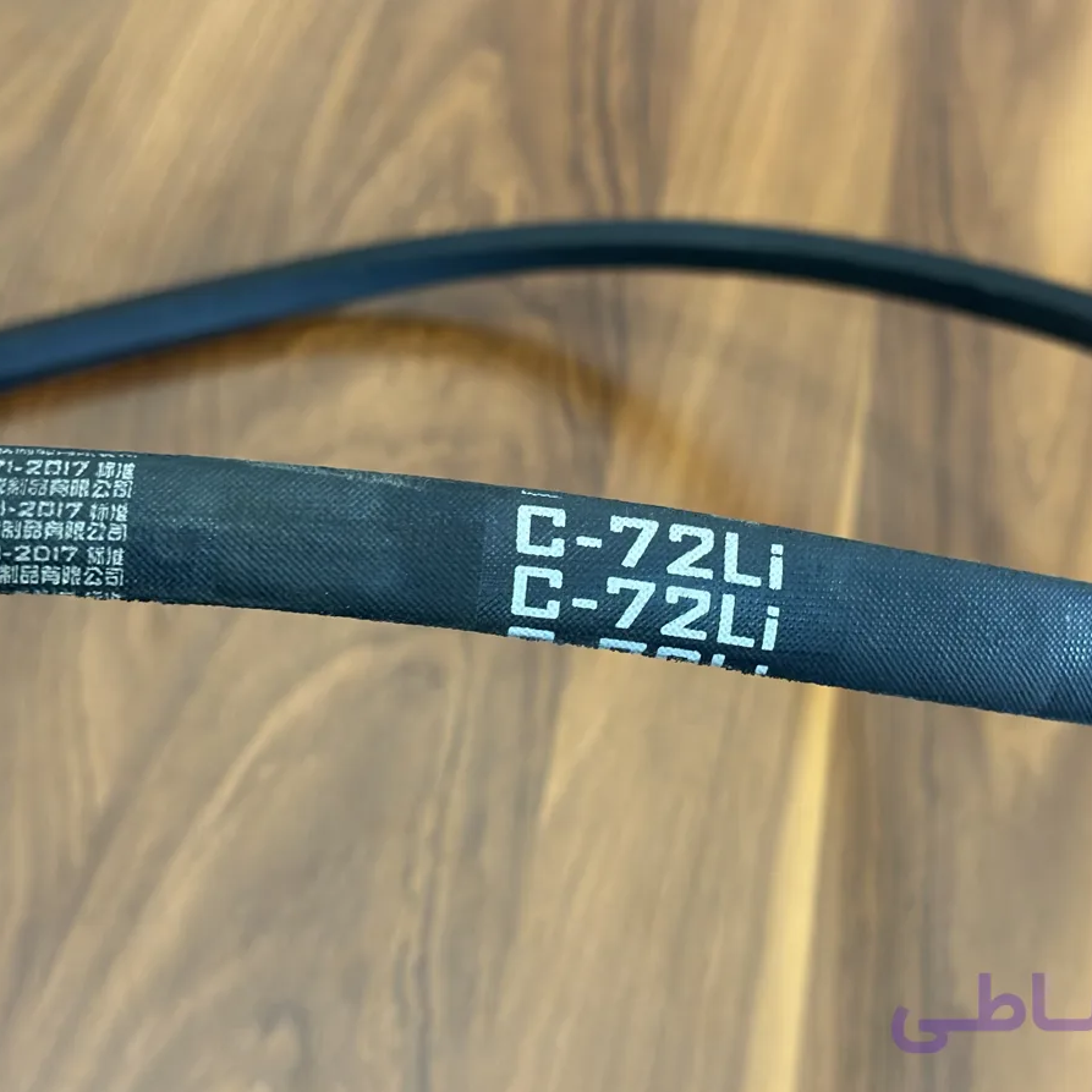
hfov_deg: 30.0
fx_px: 2034
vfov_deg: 30.0
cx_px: 604
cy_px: 549
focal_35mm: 57
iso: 250
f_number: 1.78
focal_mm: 6.86
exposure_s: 1/33
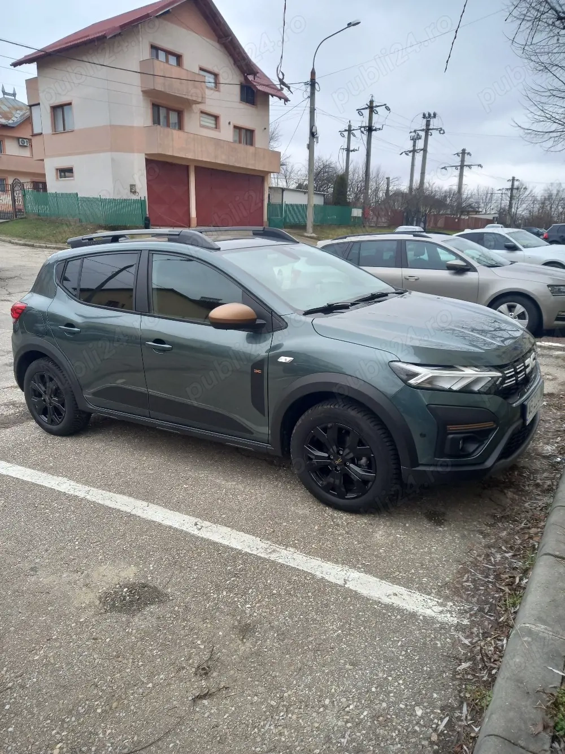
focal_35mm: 25
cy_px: 377
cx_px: 282
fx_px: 544
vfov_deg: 69.4
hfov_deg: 54.9
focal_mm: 4.6
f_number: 2
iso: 40
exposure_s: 1/50
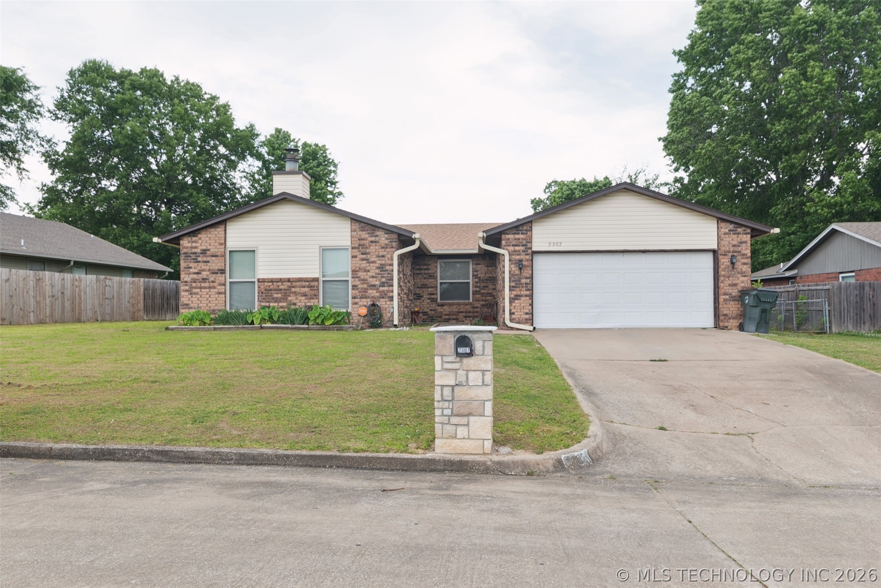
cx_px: 440
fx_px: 685
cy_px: 294
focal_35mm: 28
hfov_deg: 65.5
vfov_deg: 46.4
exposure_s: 1/80
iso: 320
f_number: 8
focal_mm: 28
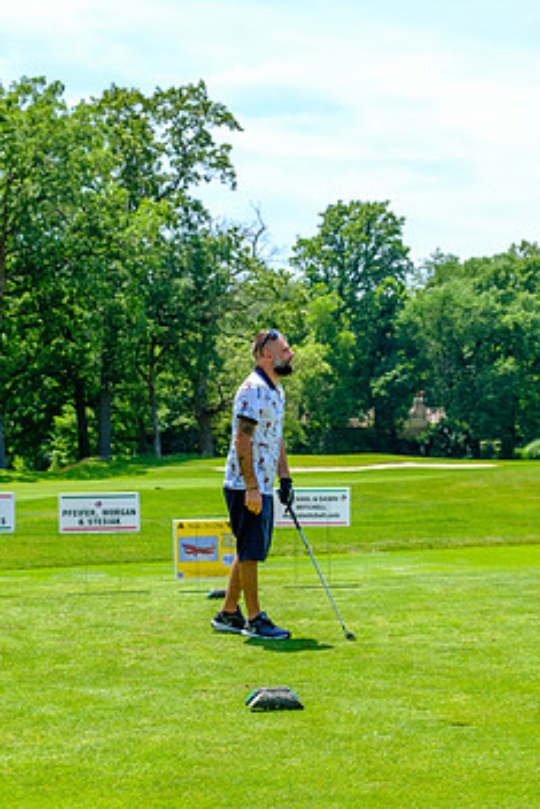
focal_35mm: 69
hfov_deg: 19.8
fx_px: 1551
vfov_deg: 29.2
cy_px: 467
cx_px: 285
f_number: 5.6
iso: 200
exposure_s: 1/250
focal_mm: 35.8
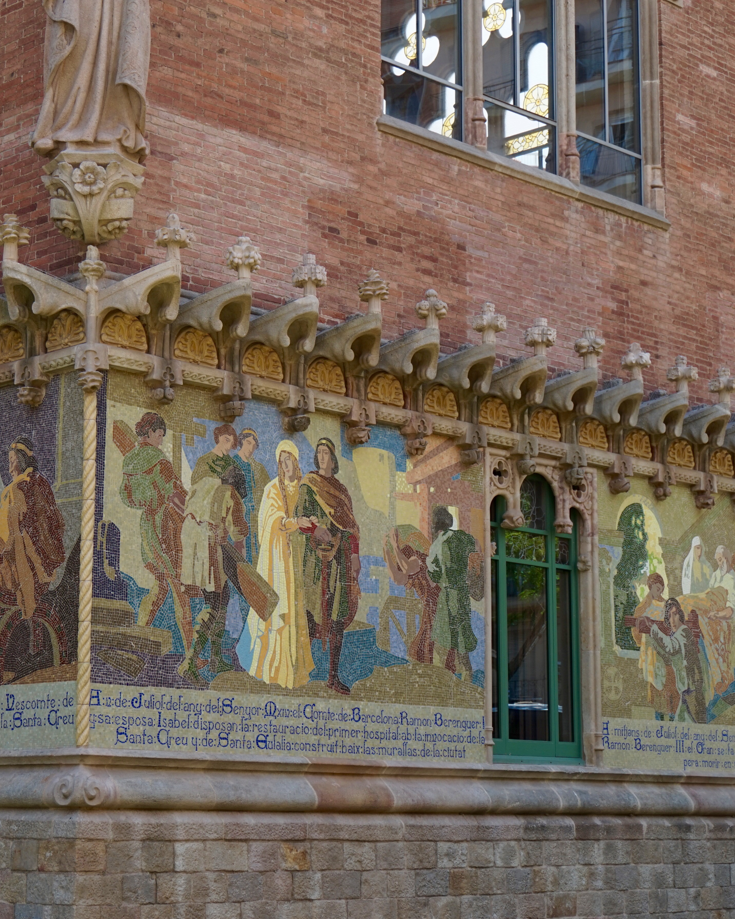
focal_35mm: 71
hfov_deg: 21.5
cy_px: 454
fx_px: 1923
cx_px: 235
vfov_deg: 26.9
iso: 100
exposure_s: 1/160
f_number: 5.6
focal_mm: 33
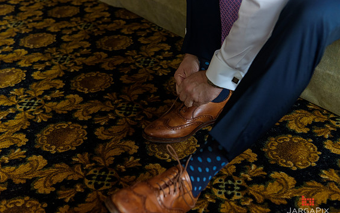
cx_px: 171
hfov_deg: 40.3
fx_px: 463
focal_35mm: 50
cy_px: 111
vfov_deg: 25.8
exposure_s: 1/125
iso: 800
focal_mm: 48
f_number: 3.2
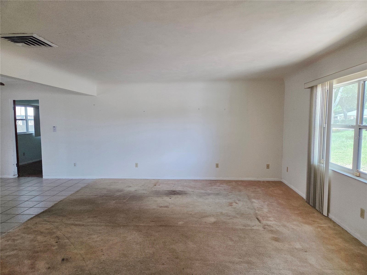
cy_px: 138
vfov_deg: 58.9
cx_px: 184
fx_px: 244
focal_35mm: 23
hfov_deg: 73.9
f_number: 1.8
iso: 160
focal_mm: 5.4
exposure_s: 1/180
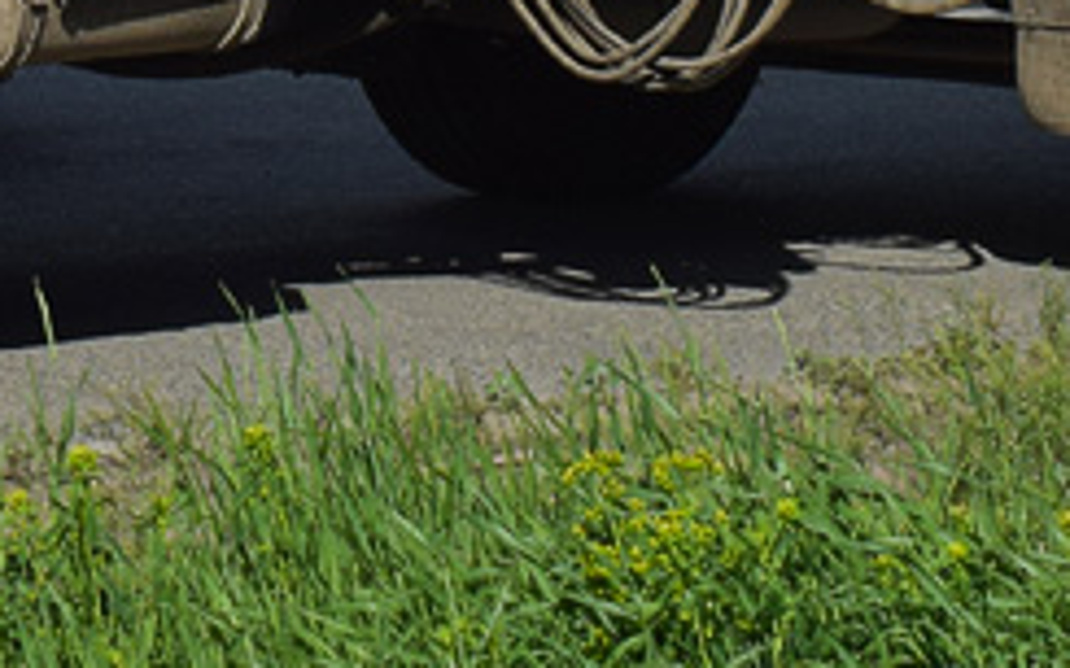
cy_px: -969
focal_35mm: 255
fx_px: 7434
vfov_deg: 5.0
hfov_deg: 8.1
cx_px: -358
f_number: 6.3
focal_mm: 34
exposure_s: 1/800
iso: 100
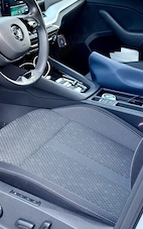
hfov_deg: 21.9
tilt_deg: -15.3
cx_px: 16
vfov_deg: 34.3
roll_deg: -0.4
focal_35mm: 58
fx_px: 361
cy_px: 54
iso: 200
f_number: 1.78
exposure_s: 1/104
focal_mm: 6.76
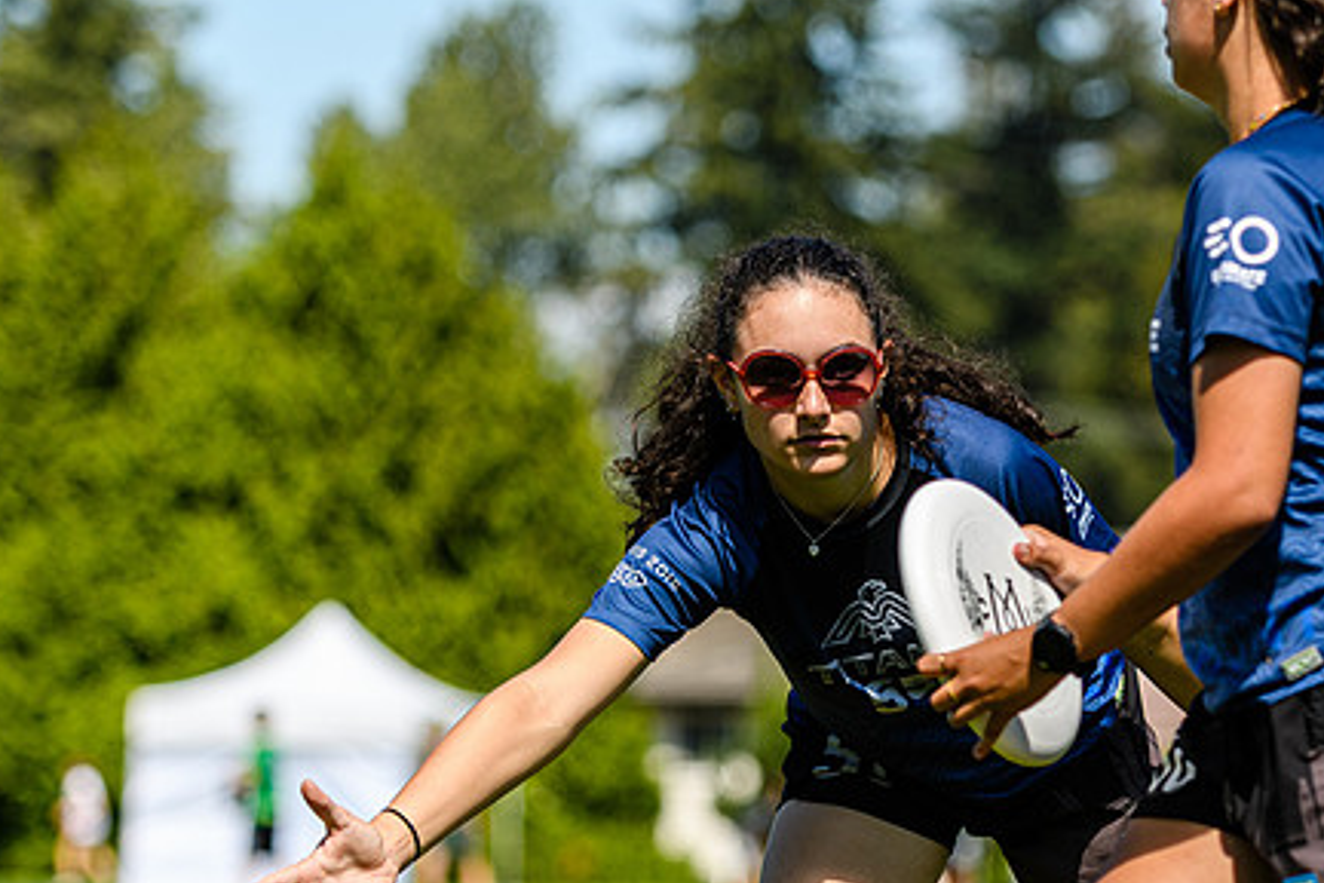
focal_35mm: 252
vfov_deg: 5.5
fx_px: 9267
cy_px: 575
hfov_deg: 8.2
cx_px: 818
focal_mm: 125
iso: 100
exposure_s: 1/1250
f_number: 3.2
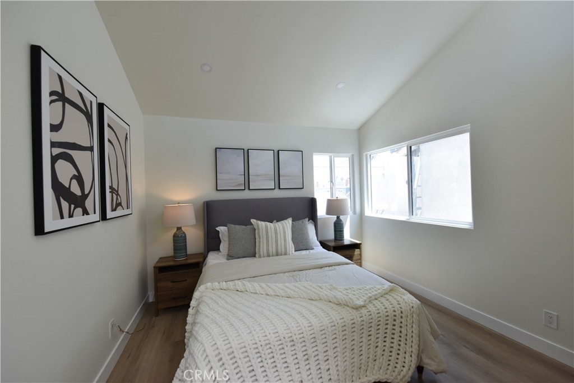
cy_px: 192
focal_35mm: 14
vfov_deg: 81.2
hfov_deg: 104.2
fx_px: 223
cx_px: 287
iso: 800
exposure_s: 1/250
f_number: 5.6
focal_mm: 14
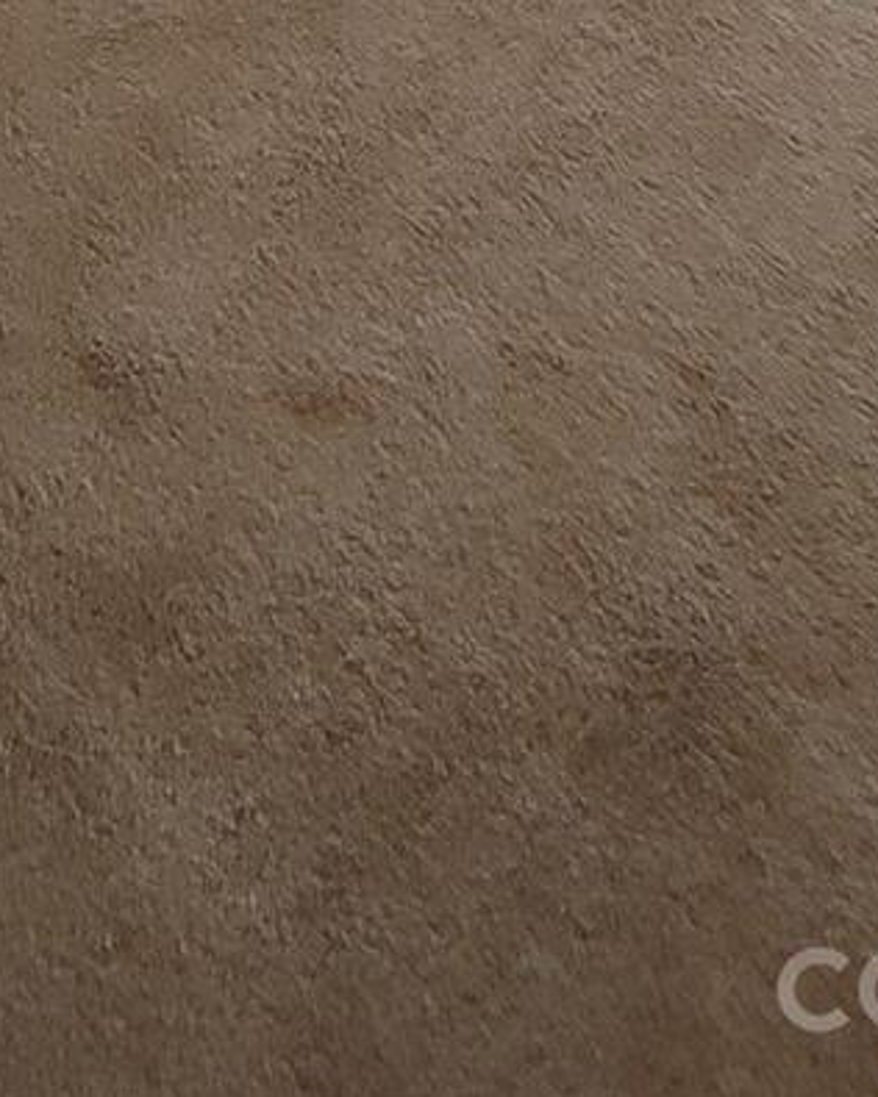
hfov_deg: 26.0
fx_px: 1851
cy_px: -1025
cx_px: 117
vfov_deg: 19.9
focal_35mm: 57
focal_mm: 1.6
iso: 100
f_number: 2.2
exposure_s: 1/40
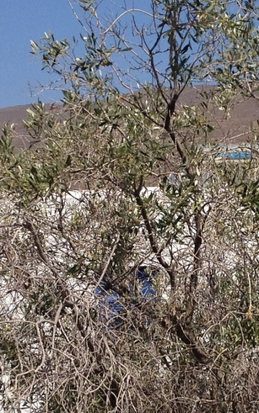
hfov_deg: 10.8
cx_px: 208
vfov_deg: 17.1
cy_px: 309
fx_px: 1366
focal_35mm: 121
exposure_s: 1/2404
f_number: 2.4
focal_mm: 4.28
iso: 50
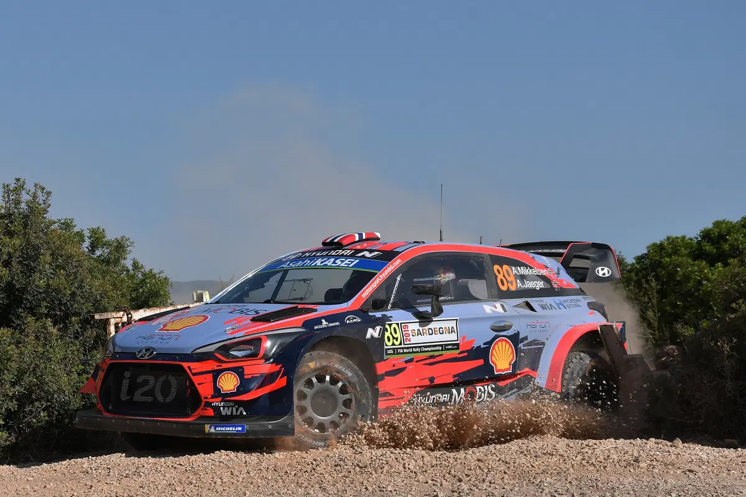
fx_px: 1554
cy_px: 248
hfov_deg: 27.0
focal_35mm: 75
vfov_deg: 18.2
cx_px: 373
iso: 100
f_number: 9
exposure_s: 1/800
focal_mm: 50
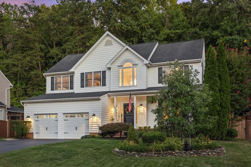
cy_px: 80
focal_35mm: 37
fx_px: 258
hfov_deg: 51.8
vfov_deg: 35.9
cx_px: 112
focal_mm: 29
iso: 125
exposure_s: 1/8
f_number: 6.3
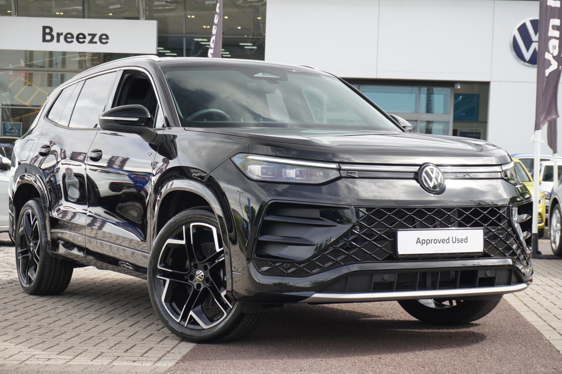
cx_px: 281
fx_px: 1123
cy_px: 187
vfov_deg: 18.9
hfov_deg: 28.1
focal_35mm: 72
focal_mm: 48
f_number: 5.6
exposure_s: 1/80
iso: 100
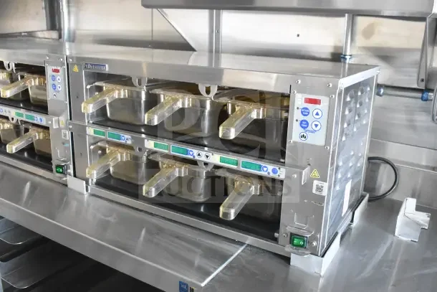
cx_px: 218
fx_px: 401
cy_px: 146
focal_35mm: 33
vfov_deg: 40.0
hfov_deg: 57.2
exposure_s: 1/80
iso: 6400
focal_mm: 22
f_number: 4.5
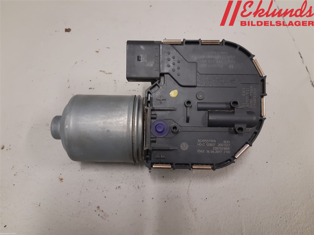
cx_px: 157
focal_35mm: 26
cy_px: 118
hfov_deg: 67.3
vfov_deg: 53.1
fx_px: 236
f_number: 1.7
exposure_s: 1/50
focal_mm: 3.93
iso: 160
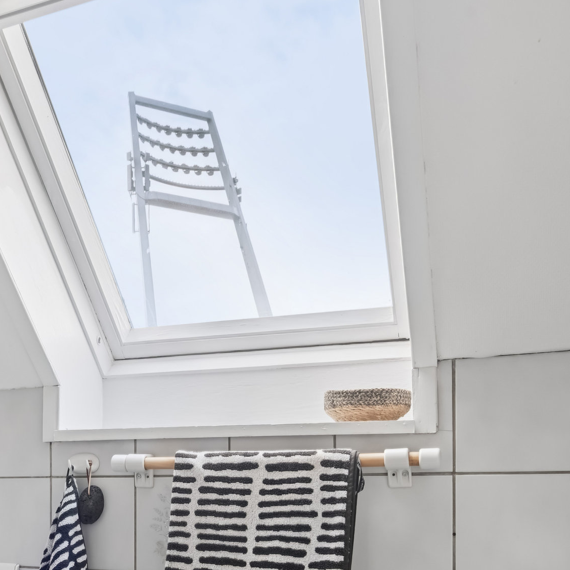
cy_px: 480
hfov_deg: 37.1
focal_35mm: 43
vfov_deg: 37.3
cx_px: 77
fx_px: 801
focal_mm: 19
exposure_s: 1/30
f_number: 9
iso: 400
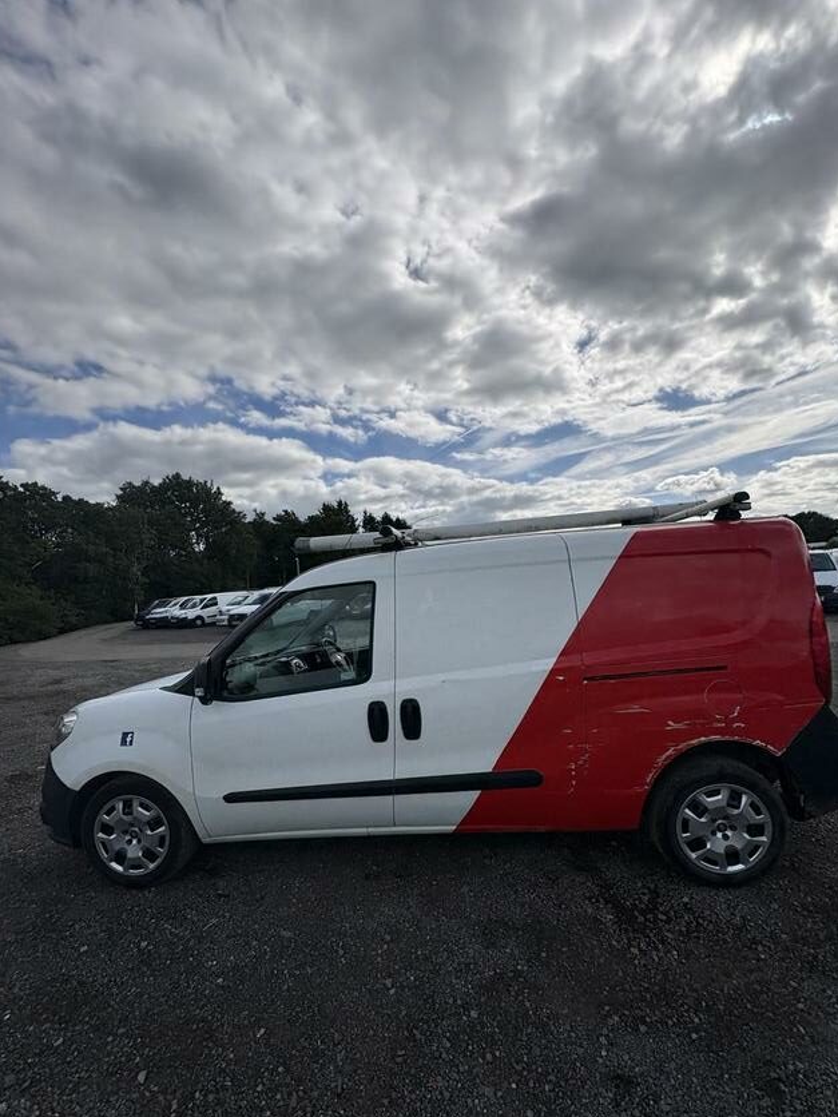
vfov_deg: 98.0
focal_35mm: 15
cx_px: 438
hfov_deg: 81.7
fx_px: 484
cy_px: 597
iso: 50
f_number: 2.2
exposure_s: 1/4630
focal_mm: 2.22
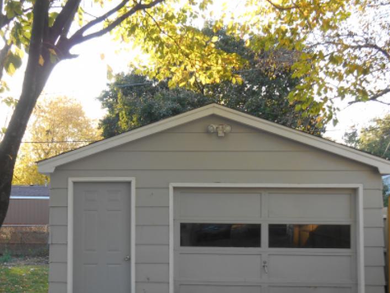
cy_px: 197
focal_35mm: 45
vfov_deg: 32.0
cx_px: 141
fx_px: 507
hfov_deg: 41.7
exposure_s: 1/60
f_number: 3.6
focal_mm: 5.5
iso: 80
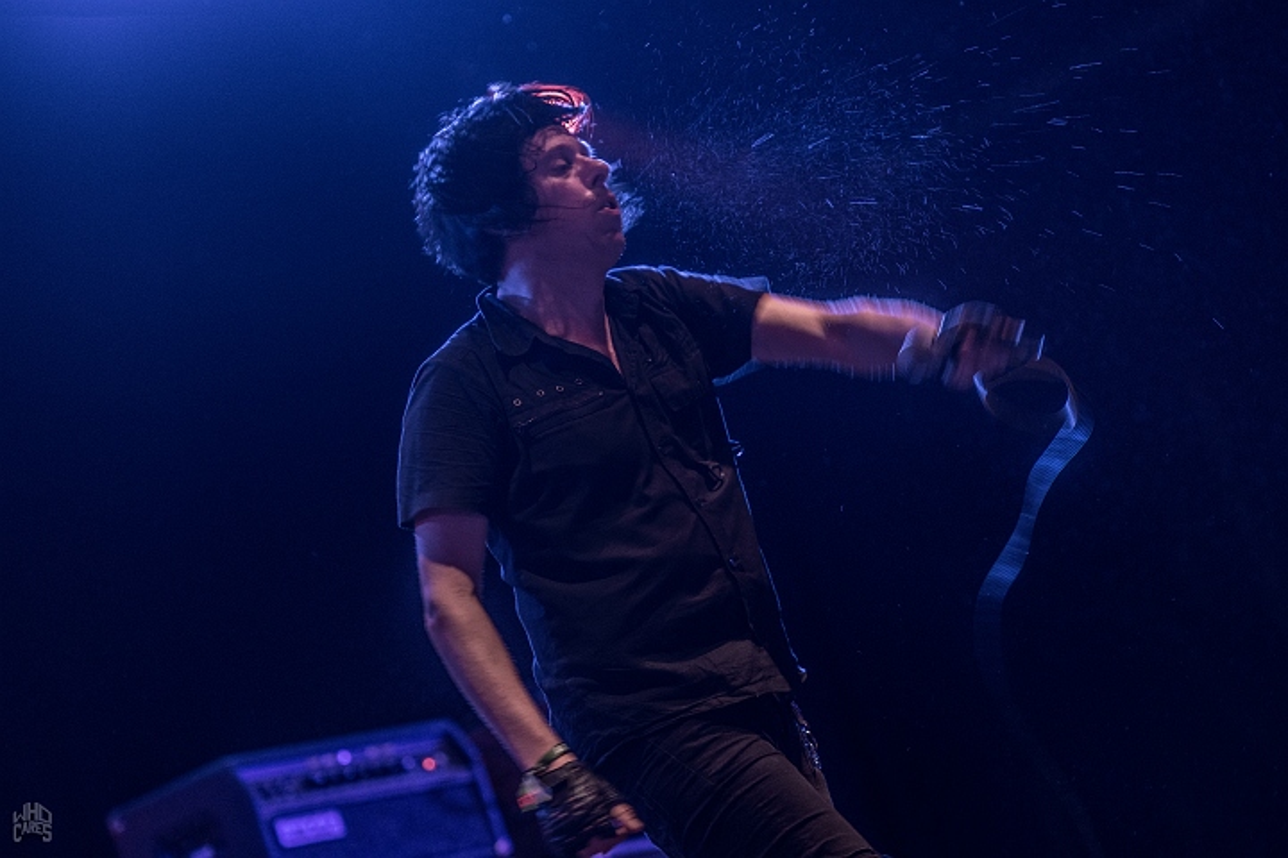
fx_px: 9123
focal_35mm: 255
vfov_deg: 5.4
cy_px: 429
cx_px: 644
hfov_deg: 8.1
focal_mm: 170
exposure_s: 1/100
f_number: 2.8
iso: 640
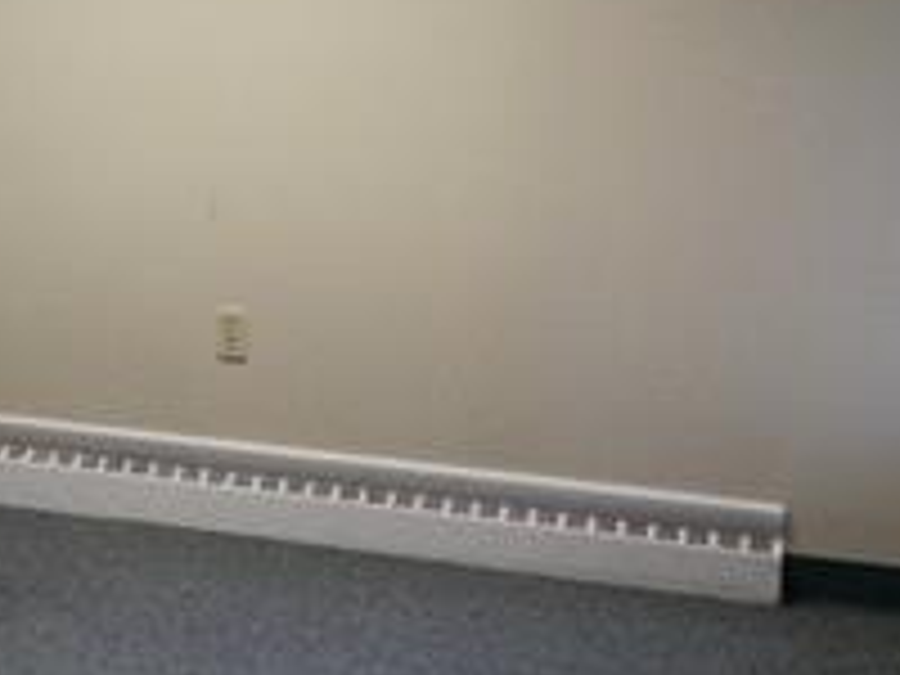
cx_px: 0
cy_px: 76
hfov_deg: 23.4
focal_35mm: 80
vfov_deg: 18.2
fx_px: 2080
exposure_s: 1/50
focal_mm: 4.5
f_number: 3.1
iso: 400
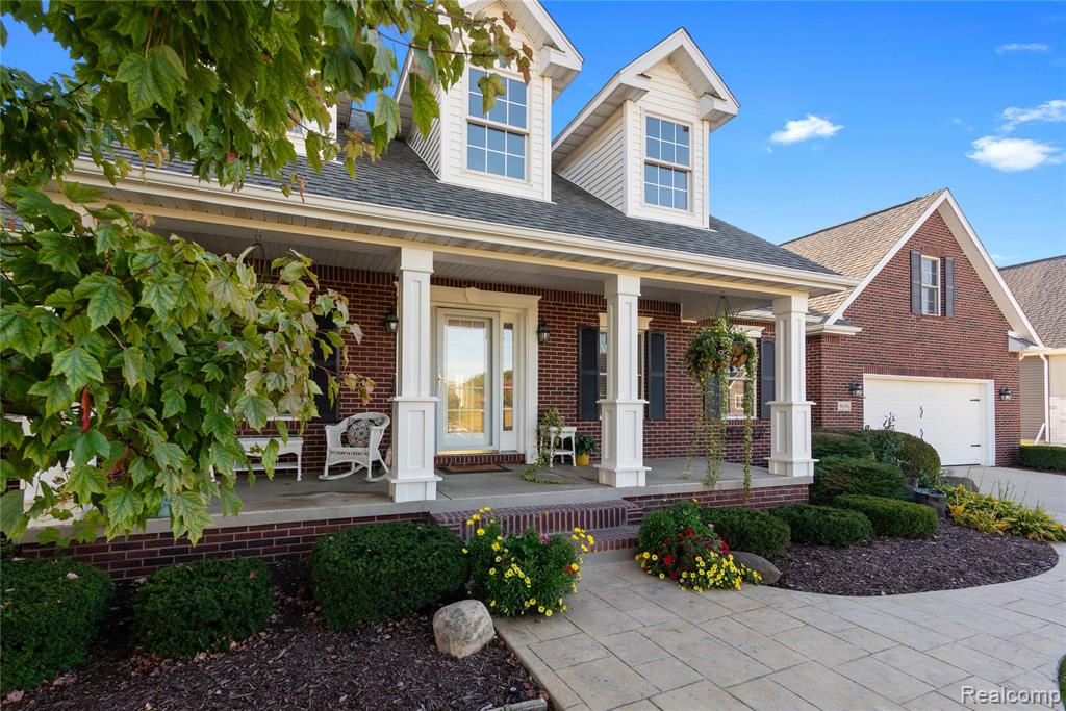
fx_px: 503
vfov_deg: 70.5
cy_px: 356
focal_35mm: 17
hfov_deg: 93.3
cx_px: 533
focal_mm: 17
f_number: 9
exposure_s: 1/125
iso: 320
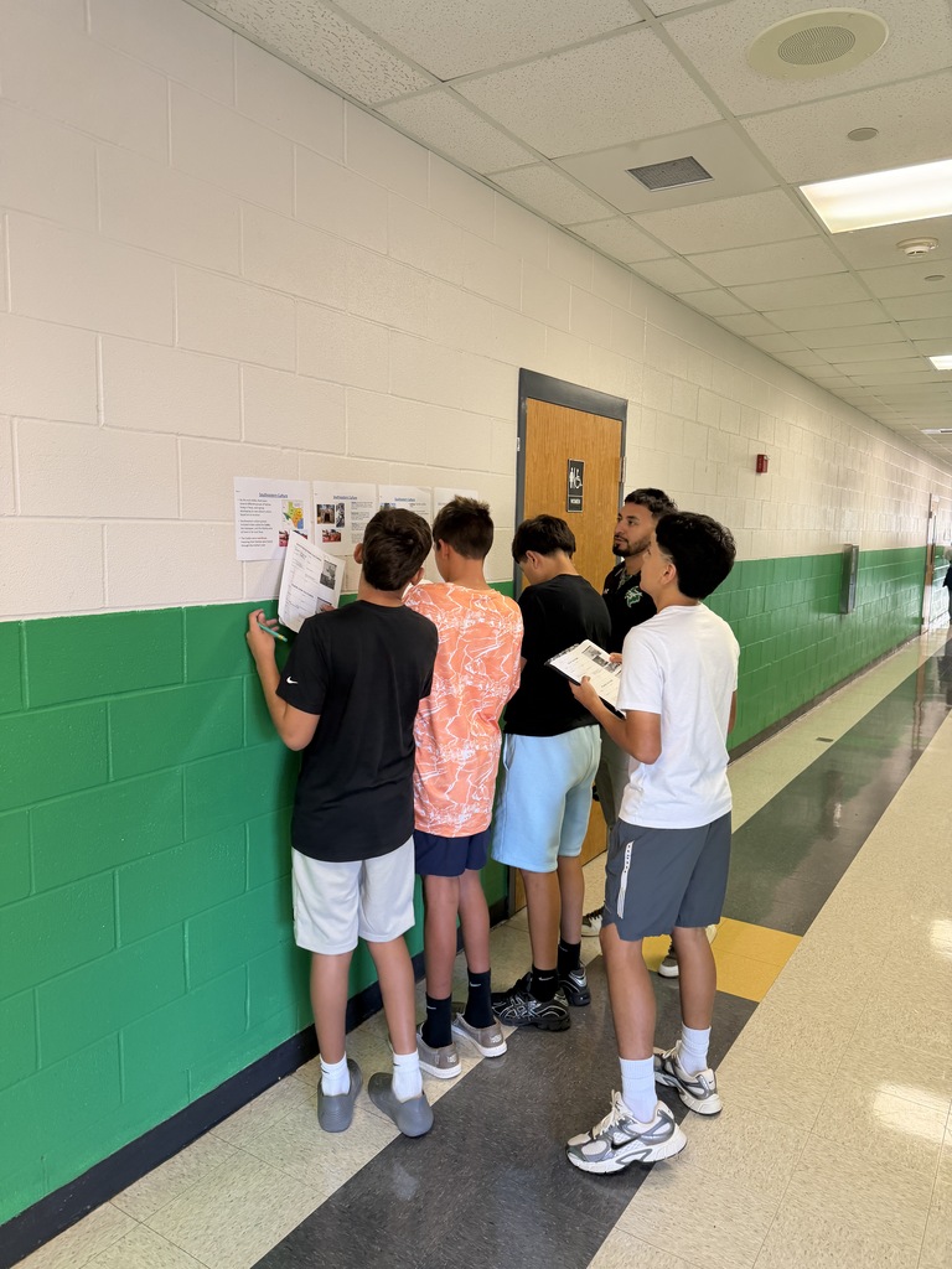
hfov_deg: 56.8
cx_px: 476
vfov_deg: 71.6
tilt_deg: -7.9
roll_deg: -3.2
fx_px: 880
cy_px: 634
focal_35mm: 24
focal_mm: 6.76
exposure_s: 1/60
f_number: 1.78
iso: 160
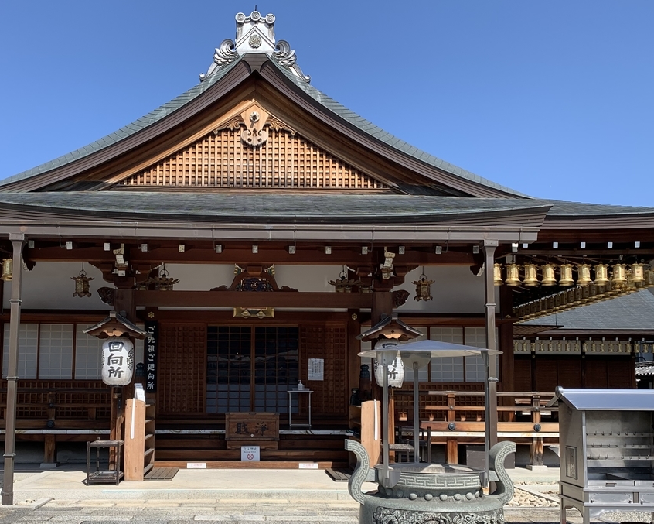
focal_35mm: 36
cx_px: 261
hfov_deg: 50.0
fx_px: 697
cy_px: 337
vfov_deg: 40.8
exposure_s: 1/1718
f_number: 1.8
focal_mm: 4.25
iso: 25
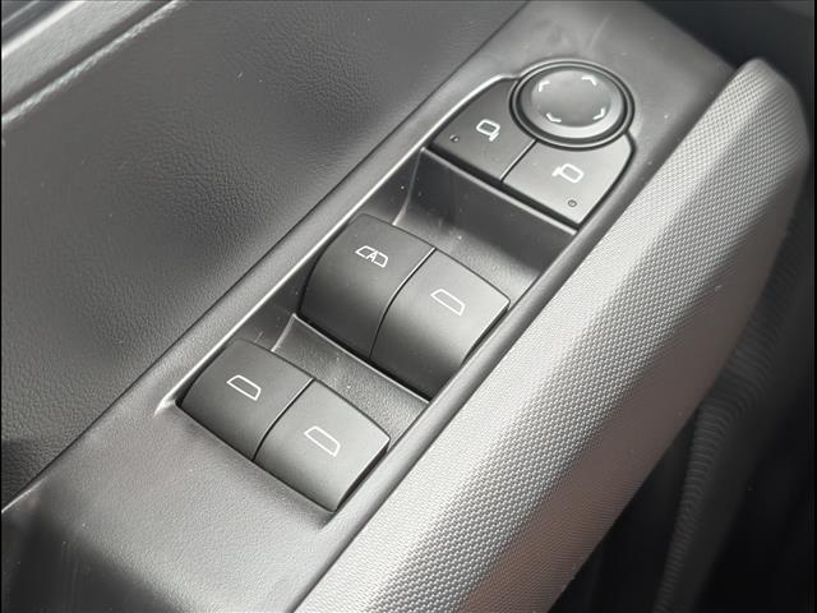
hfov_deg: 38.9
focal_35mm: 49
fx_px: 1156
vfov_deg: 29.7
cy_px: 306
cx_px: 408
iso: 420
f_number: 1.68
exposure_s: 1/222
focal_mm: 6.9
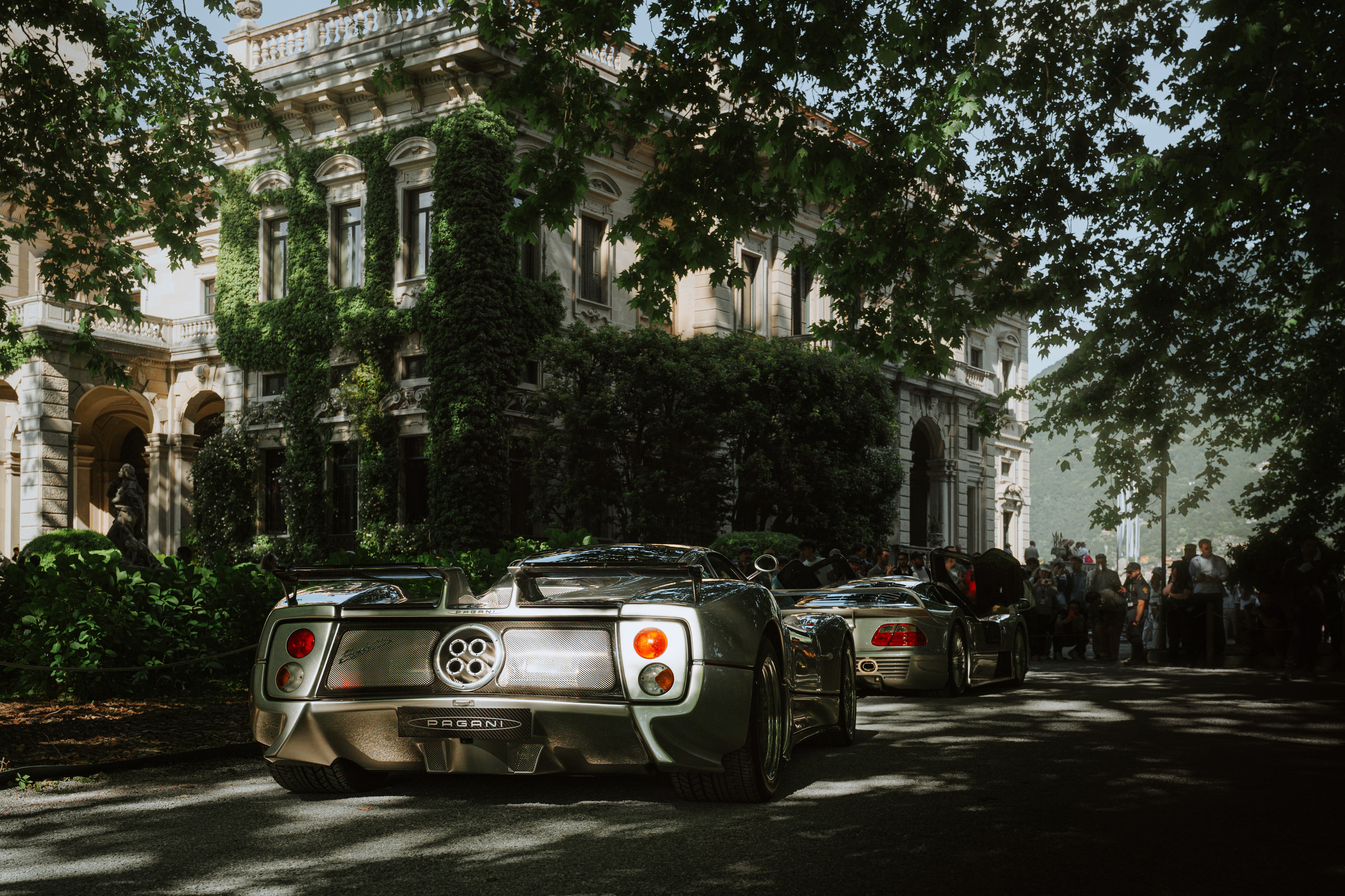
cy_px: 448
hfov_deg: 49.6
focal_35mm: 39
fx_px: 1457
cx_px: 672
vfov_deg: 34.2
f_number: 5.6
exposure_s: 1/400
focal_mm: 39
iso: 72
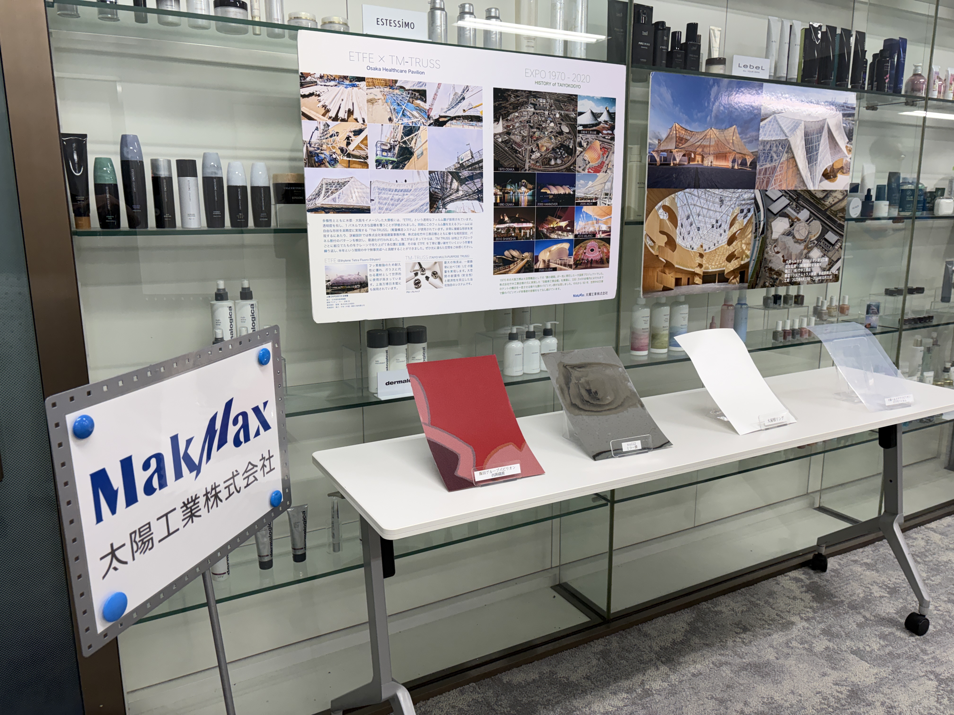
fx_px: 717
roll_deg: +0.8
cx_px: 477
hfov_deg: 67.3
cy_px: 358
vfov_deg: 53.1
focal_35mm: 26
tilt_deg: -11.3
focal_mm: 5.96
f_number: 1.6
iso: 100
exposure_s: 1/100
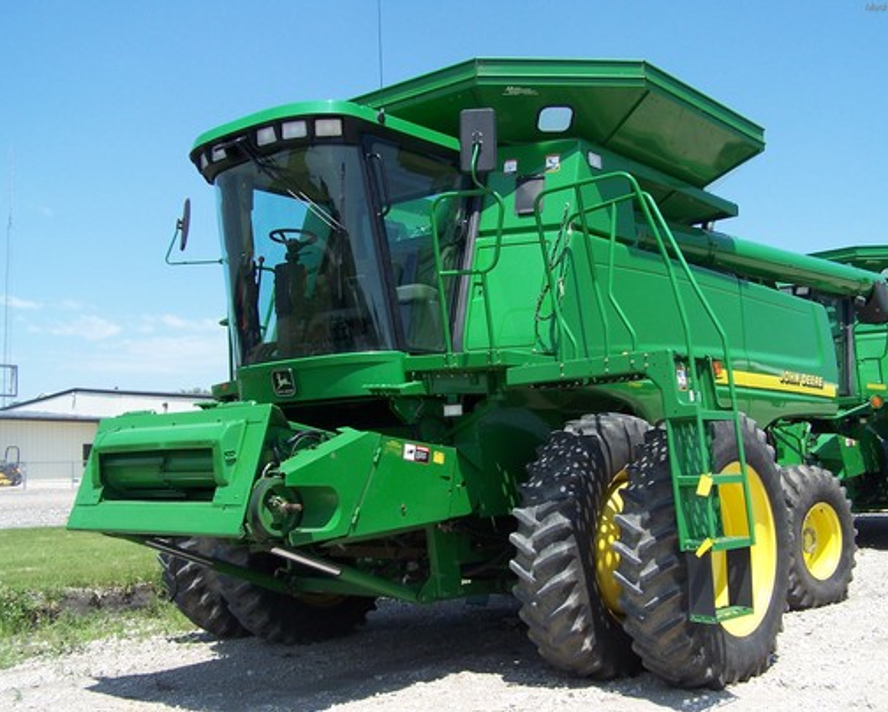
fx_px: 1052
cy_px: 356
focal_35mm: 40
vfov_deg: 37.4
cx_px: 472
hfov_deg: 45.7
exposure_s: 1/500
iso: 80
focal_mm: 6.3
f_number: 4
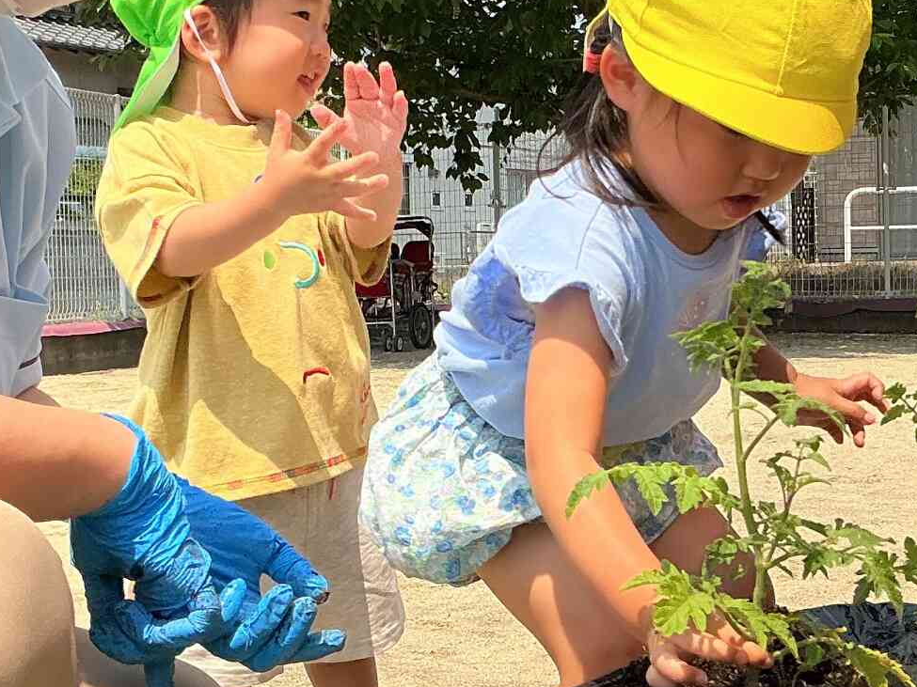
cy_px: 285
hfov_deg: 27.0
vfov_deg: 20.4
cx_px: 561
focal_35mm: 72
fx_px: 1907
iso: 25
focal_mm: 3
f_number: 1.8
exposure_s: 1/2320
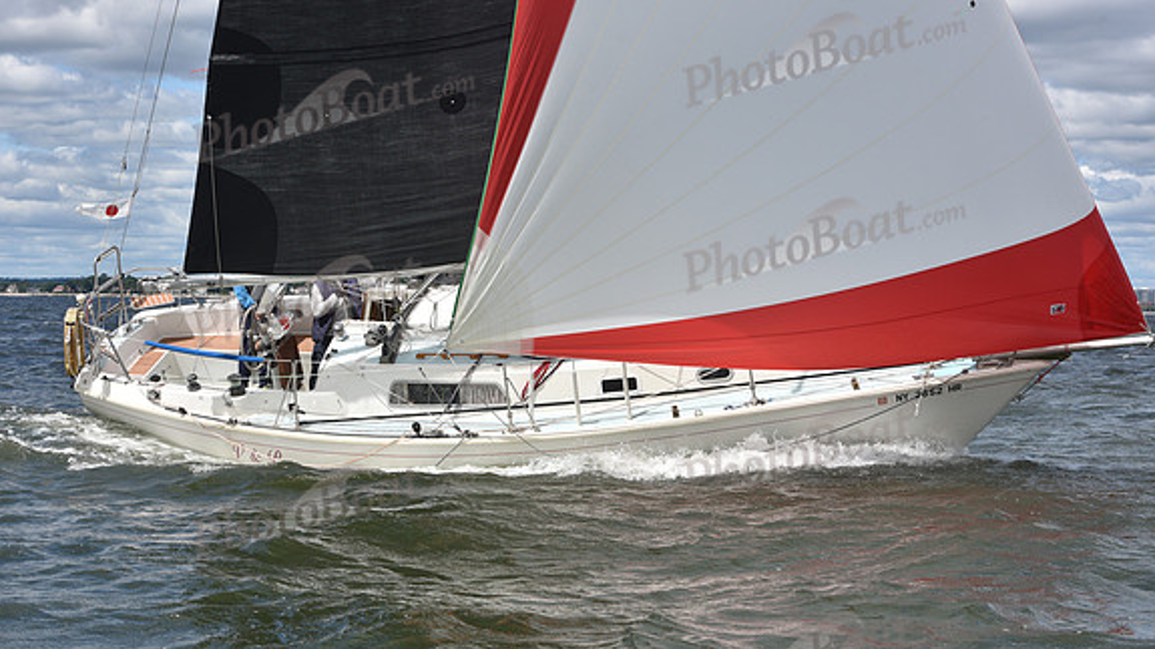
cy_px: 373
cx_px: 581
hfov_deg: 28.6
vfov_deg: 16.3
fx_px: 2266
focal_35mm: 74
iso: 250
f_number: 10
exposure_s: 1/800
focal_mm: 70
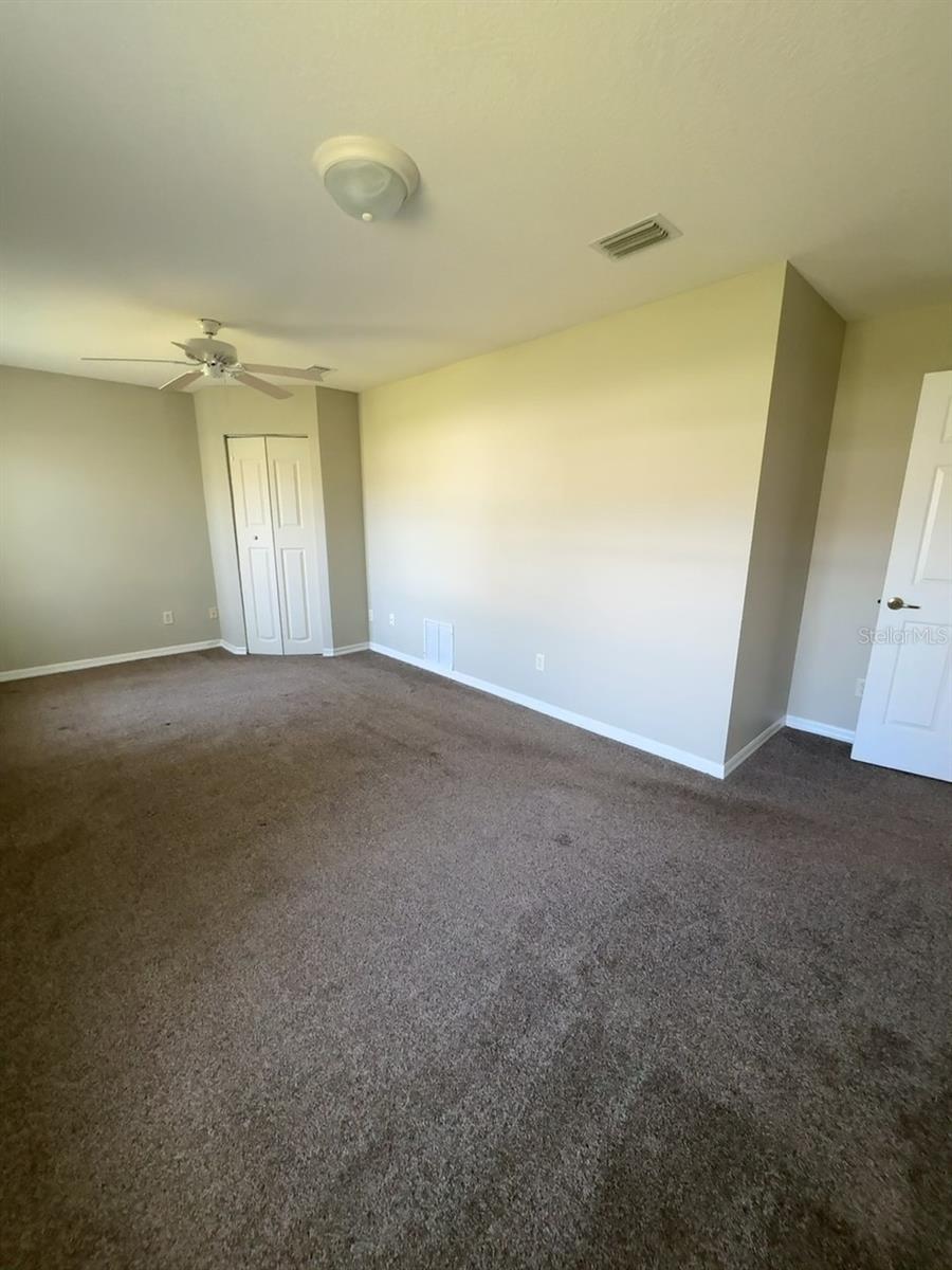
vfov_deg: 102.1
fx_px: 513
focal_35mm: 14
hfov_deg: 85.7
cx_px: 476
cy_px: 635
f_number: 2.2
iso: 250
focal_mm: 2.22
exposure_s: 1/120
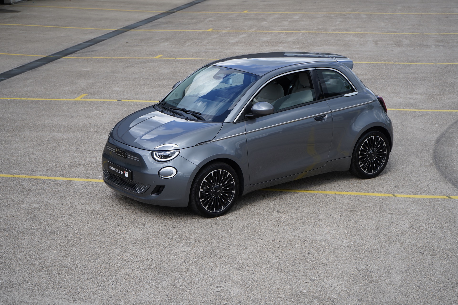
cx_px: 229
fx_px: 890
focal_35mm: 70
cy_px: 152
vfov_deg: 19.5
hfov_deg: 28.8
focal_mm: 70
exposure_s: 1/250
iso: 100
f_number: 6.3
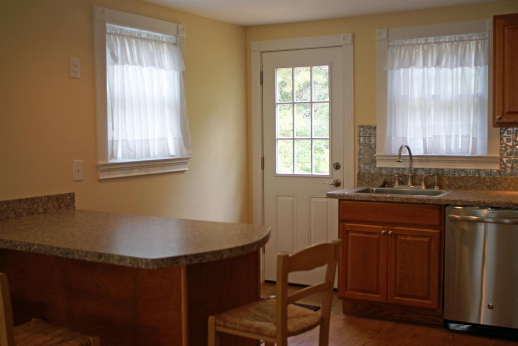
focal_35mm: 42
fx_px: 605
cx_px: 259
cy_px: 173
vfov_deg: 32.0
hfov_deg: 46.4
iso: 100
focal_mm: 28
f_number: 3.5
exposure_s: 1/60
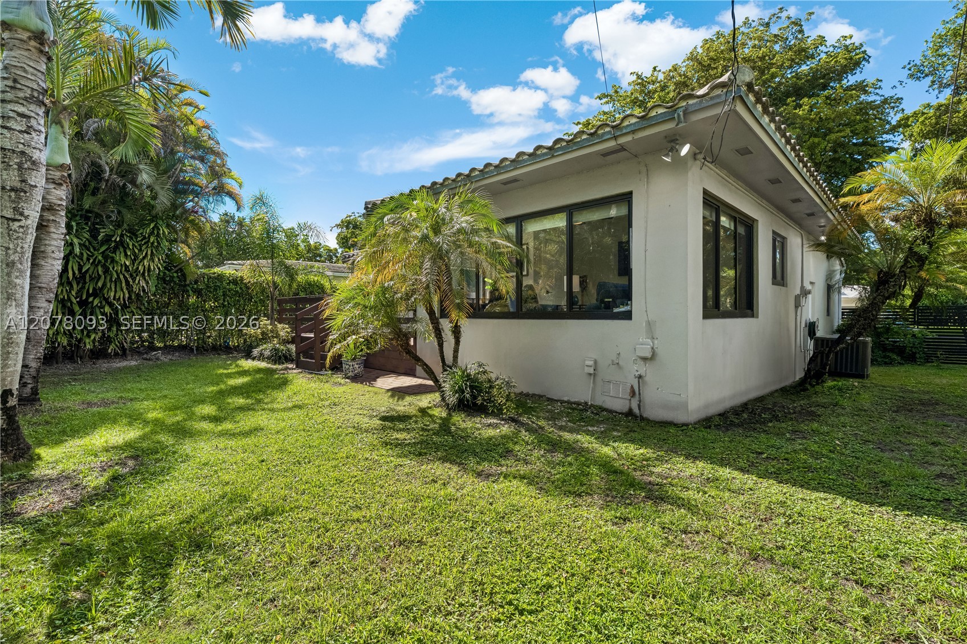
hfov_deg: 96.7
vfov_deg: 73.7
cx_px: 484
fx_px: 430
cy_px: 322
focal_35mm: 16
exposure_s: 1/125
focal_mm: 16
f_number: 11
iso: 100
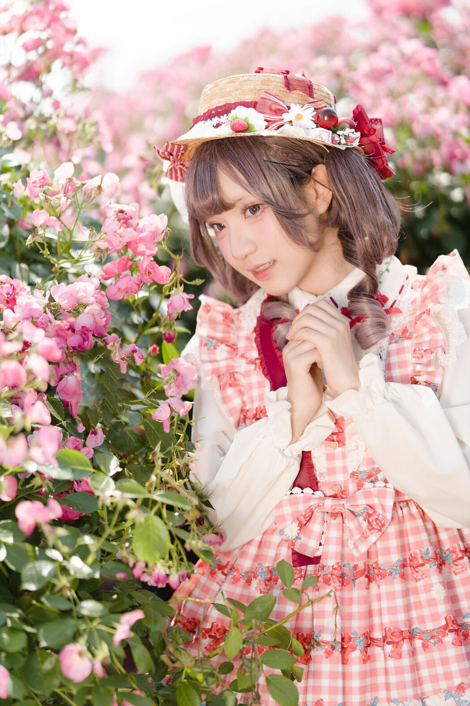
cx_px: 235
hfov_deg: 16.1
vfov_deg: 23.9
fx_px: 1664
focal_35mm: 85
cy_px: 353
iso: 100
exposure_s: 1/4000
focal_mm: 85
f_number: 1.4
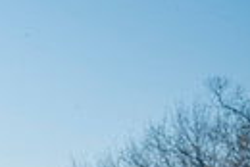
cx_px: -248
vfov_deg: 4.3
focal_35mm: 316
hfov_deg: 6.3
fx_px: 2197
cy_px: 322
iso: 400
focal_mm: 71
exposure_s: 1/320
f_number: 14
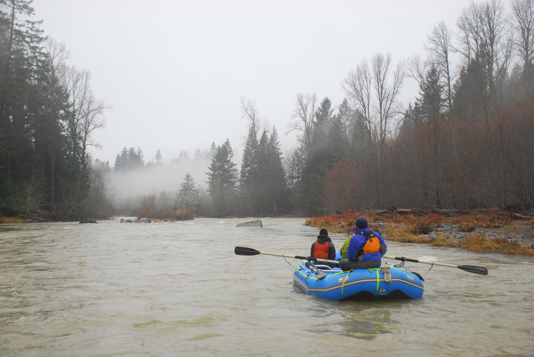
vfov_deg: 28.1
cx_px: 267
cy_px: 178
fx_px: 713
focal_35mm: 48
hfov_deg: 41.1
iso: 250
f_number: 4.2
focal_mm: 32
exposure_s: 1/200
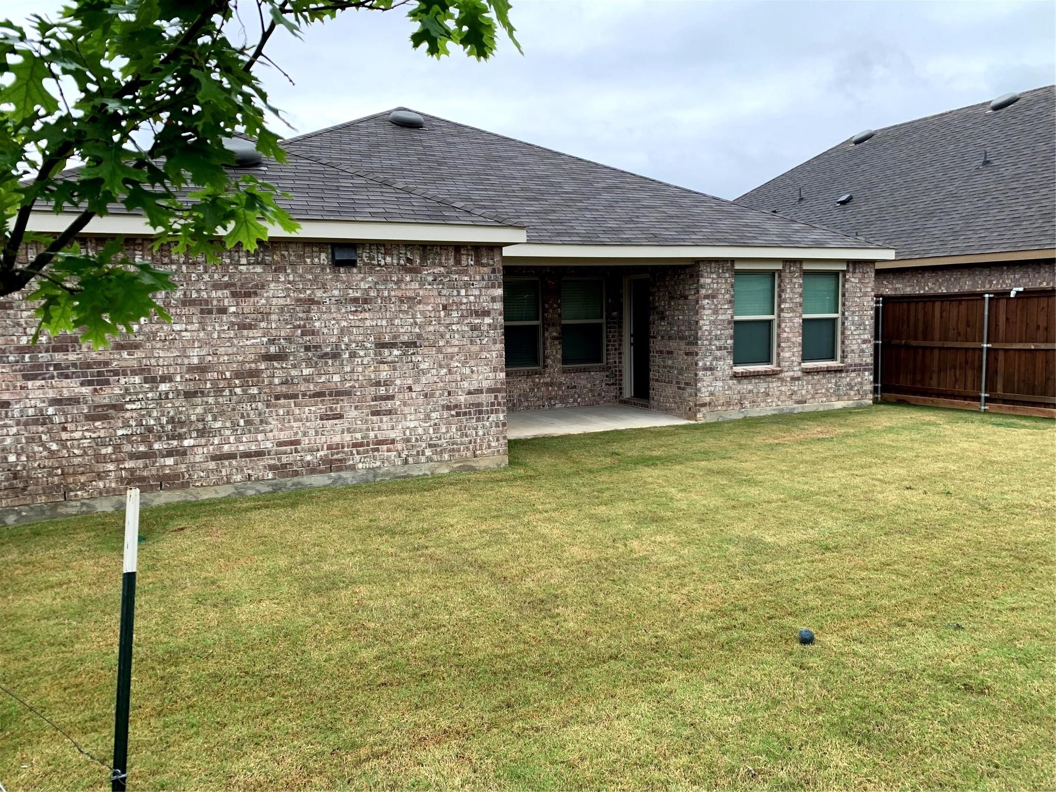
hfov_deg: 67.3
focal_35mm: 26
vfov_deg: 53.1
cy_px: 396
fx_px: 793
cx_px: 528
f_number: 1.8
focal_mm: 4.25
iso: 25
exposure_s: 1/333
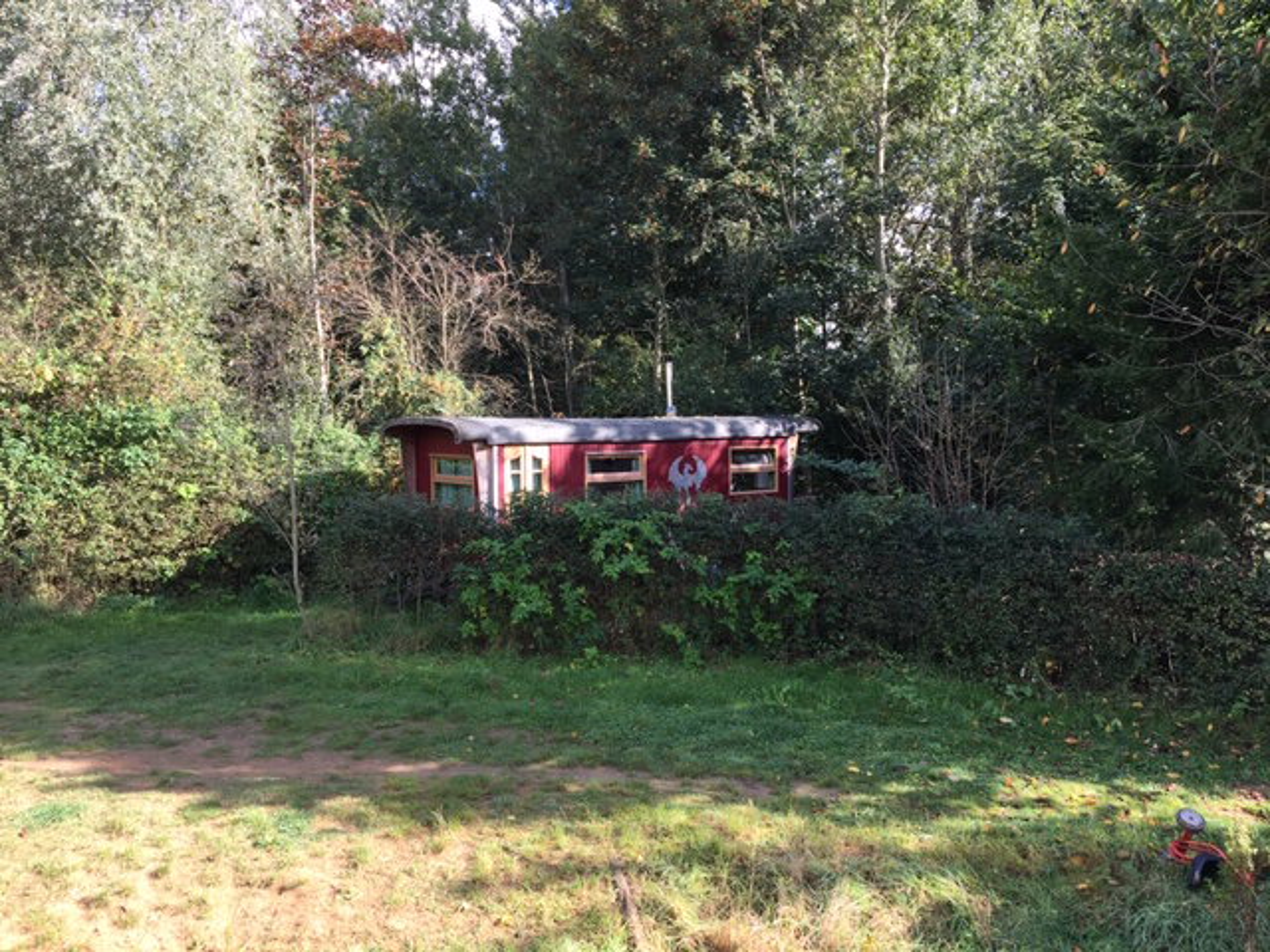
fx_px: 1064
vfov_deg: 48.2
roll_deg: +0.0
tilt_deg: -2.3
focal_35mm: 29
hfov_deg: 61.7
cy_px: 476
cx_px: 635
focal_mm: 4.15
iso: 25
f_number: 2.2
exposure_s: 1/275
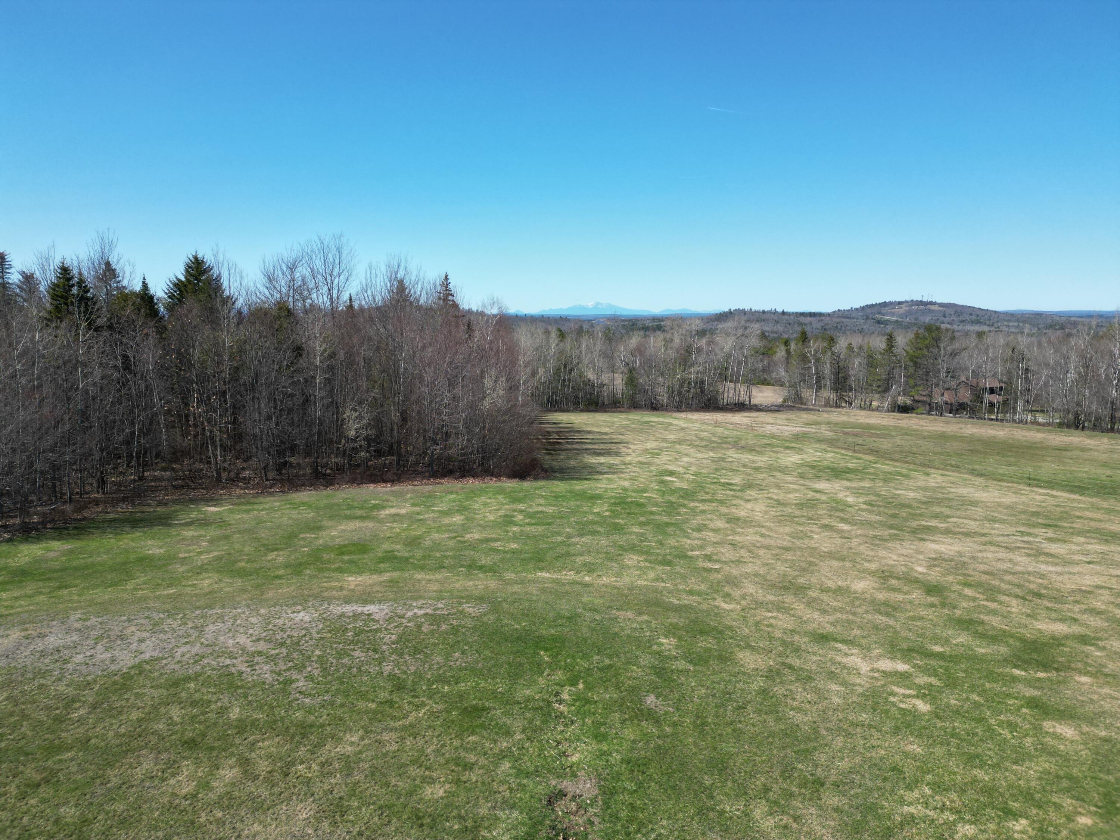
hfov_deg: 71.6
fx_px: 777
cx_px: 560
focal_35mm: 24
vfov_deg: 56.8
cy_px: 420
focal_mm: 6.72
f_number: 1.7
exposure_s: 1/2500
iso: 110
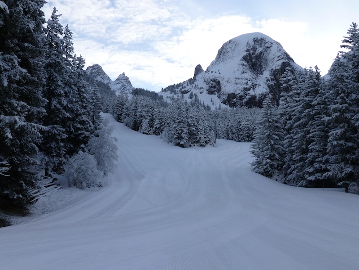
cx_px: 180
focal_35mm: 39
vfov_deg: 36.8
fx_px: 404
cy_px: 135
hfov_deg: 47.9
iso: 100
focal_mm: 6.9
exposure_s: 1/640
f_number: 3.9
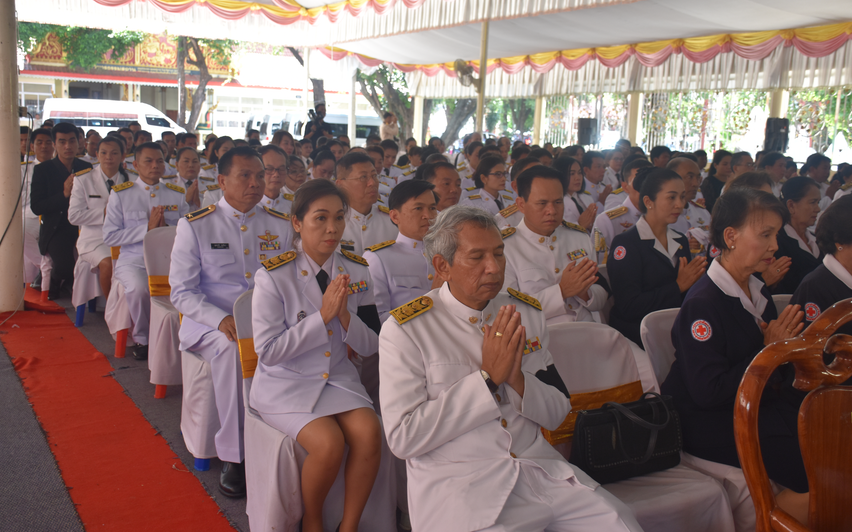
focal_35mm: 40
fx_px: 929
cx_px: 426
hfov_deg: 49.3
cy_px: 249
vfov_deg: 32.0
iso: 400
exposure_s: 1/80
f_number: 4.5
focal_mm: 26
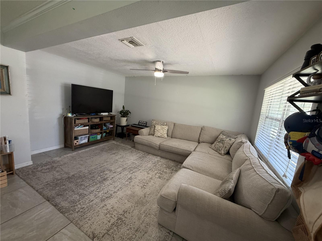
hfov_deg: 102.1
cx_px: 161
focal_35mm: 14
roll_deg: -3.6
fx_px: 130
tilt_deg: -8.5
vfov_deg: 85.7
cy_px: 120
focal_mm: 2.22
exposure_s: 1/60
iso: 320
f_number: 2.2
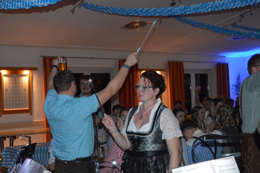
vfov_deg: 25.7
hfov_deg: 37.9
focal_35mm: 52
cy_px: 86
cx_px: 130
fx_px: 379
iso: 3200
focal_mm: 35
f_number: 5
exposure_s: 1/60
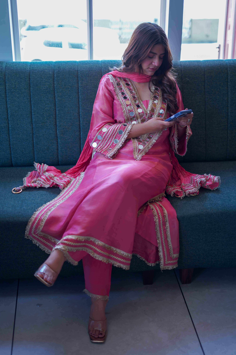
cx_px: 118
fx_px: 492
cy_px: 178
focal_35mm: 50
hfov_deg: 27.0
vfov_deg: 39.6
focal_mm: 50
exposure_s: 1/125
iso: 125
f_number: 1.8
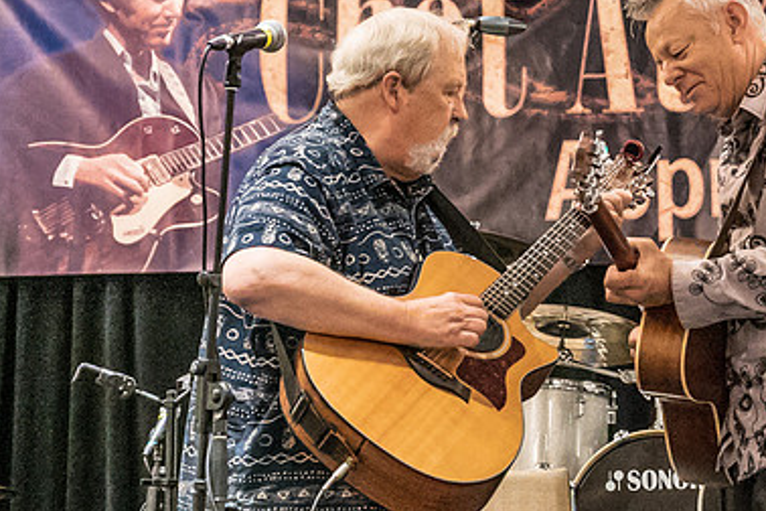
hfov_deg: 14.9
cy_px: 176
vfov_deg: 10.0
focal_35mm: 137
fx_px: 2915
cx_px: 510
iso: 10000
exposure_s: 1/200
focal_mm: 61
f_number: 5.6
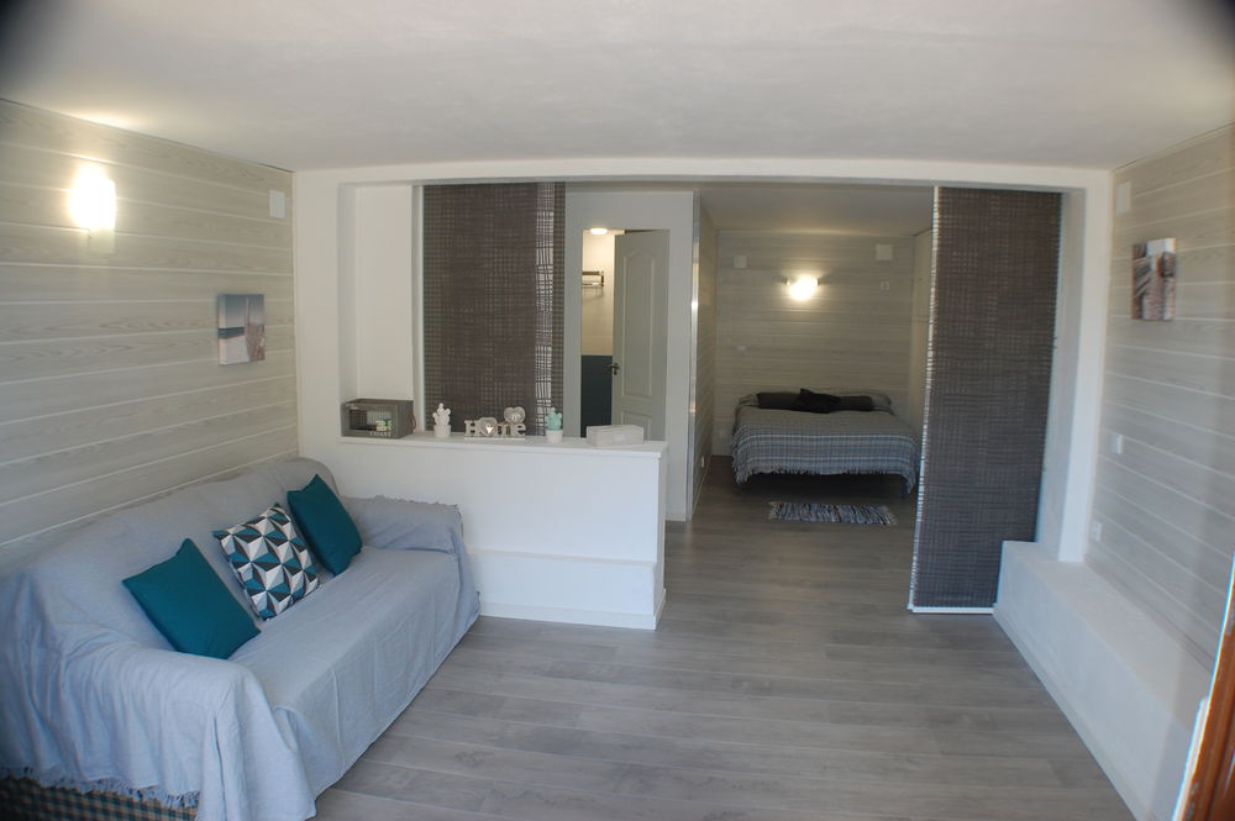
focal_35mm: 30
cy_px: 410
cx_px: 618
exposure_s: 1/60
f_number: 3.8
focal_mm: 20
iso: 400
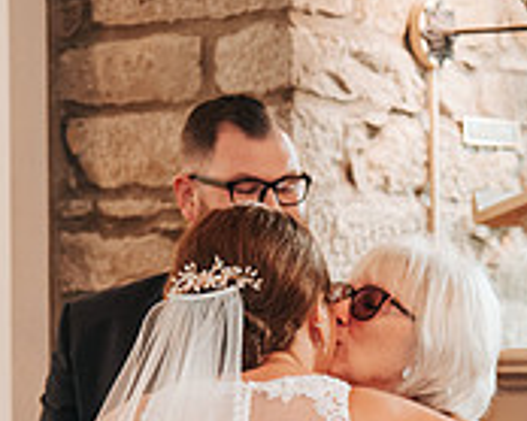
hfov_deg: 9.2
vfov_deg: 7.3
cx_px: 264
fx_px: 3289
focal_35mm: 211
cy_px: 453
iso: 2500
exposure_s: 1/60
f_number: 4
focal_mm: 66
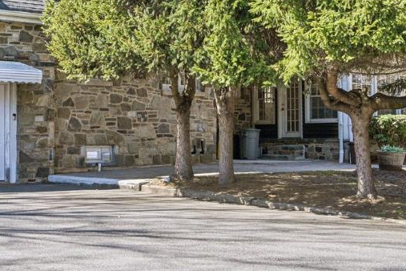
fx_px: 783
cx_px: 123
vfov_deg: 18.5
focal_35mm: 69
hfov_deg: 28.8
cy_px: -60
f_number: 8
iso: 400
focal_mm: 23.5
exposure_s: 1/400
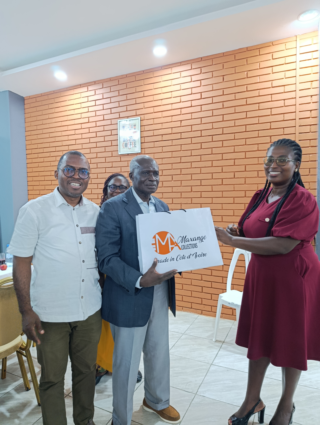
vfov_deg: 73.8
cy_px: 212
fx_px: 283
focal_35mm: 23
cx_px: 160
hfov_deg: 59.0
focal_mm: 6.11
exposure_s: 1/50
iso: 1399
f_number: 1.65
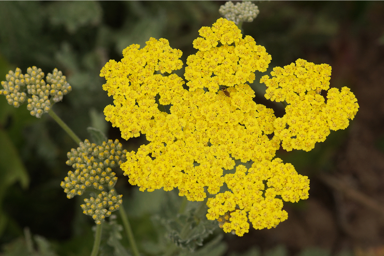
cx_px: 192
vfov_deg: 9.1
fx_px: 1600
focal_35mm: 150
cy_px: 128
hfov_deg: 13.7
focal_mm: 100
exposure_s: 1/250
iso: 100
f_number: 7.1
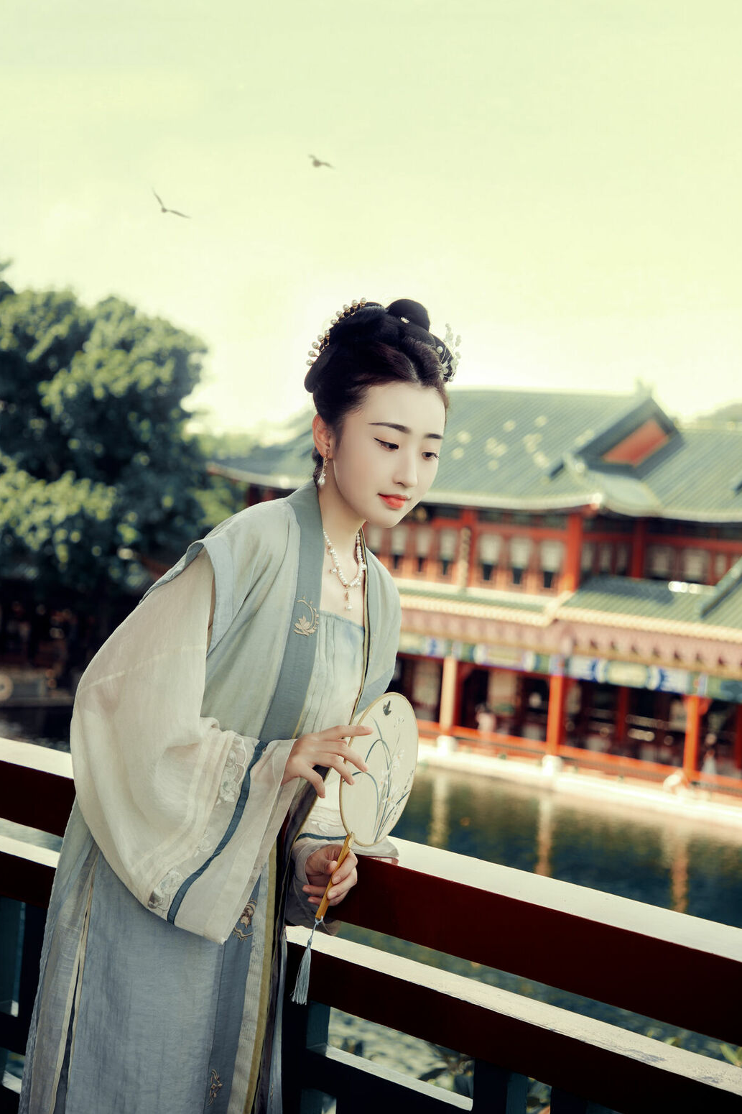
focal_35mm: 63
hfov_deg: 21.6
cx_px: 374
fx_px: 1948
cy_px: 560
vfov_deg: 31.9
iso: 100
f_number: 4
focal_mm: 62
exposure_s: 1/160
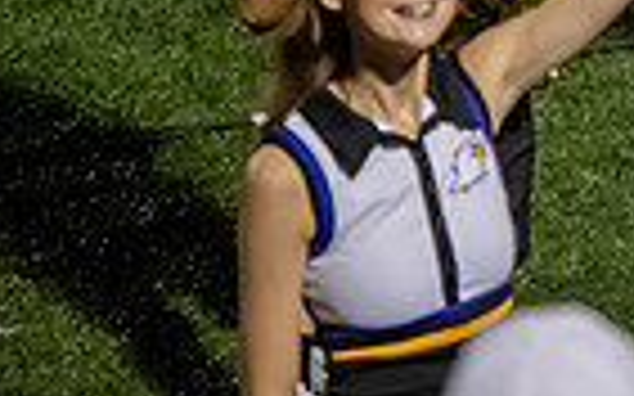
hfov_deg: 3.0
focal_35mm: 691
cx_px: 1232
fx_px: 11935
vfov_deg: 1.9
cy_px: -421
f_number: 3.5
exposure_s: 1/500
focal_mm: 165
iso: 4000
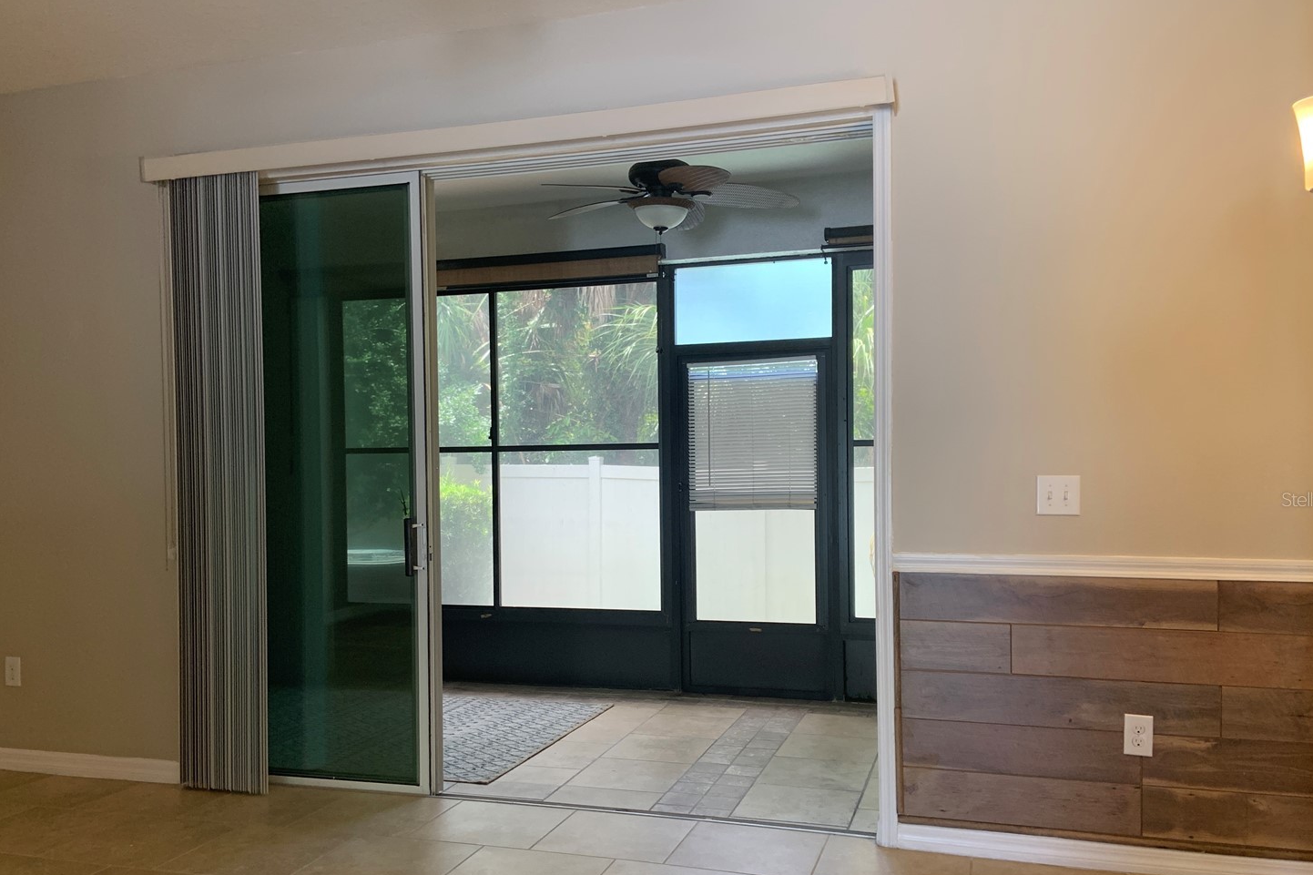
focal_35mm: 30
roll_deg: +0.7
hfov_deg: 61.9
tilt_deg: -0.9
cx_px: 639
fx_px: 1094
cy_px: 499
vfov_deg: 43.5
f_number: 1.8
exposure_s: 1/60
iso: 80
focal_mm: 4.25
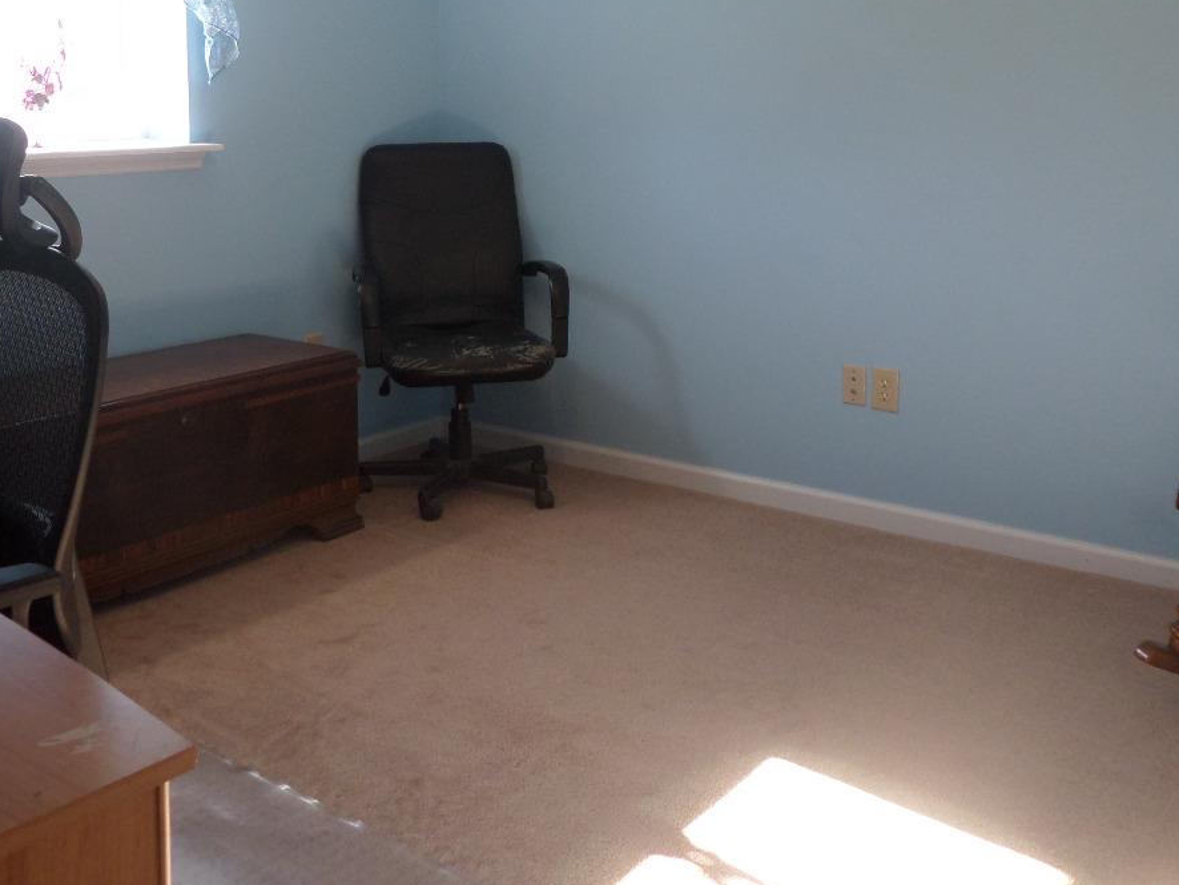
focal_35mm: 39
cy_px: 172
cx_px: 524
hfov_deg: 47.8
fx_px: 1329
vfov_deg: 35.6
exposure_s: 1/30
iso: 120
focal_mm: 4.3
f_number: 3.1
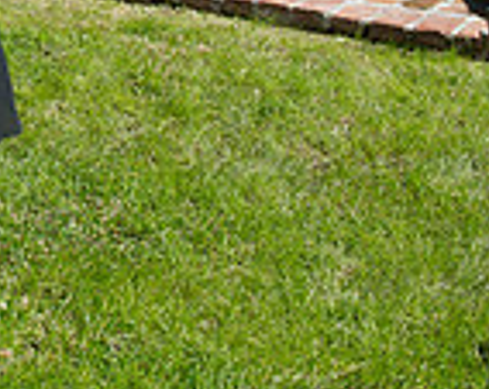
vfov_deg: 11.9
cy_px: -224
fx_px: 1776
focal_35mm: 123
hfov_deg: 14.5
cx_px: -258
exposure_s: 1/320
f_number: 8
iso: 100
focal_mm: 32
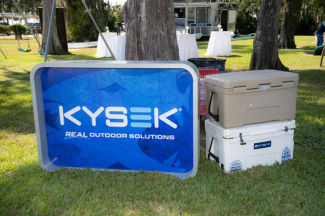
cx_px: 162
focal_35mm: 38
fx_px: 343
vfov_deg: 35.0
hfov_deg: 50.7
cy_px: 108
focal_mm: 38
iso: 100
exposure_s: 1/250
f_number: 4.5
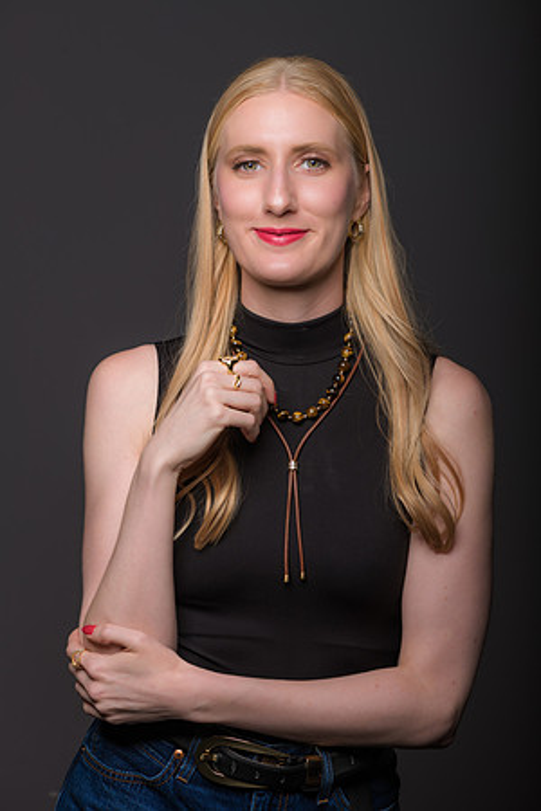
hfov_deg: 13.0
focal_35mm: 105
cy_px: 406
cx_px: 270
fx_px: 2367
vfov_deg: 19.5
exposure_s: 1/250
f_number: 9
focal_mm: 105
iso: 50
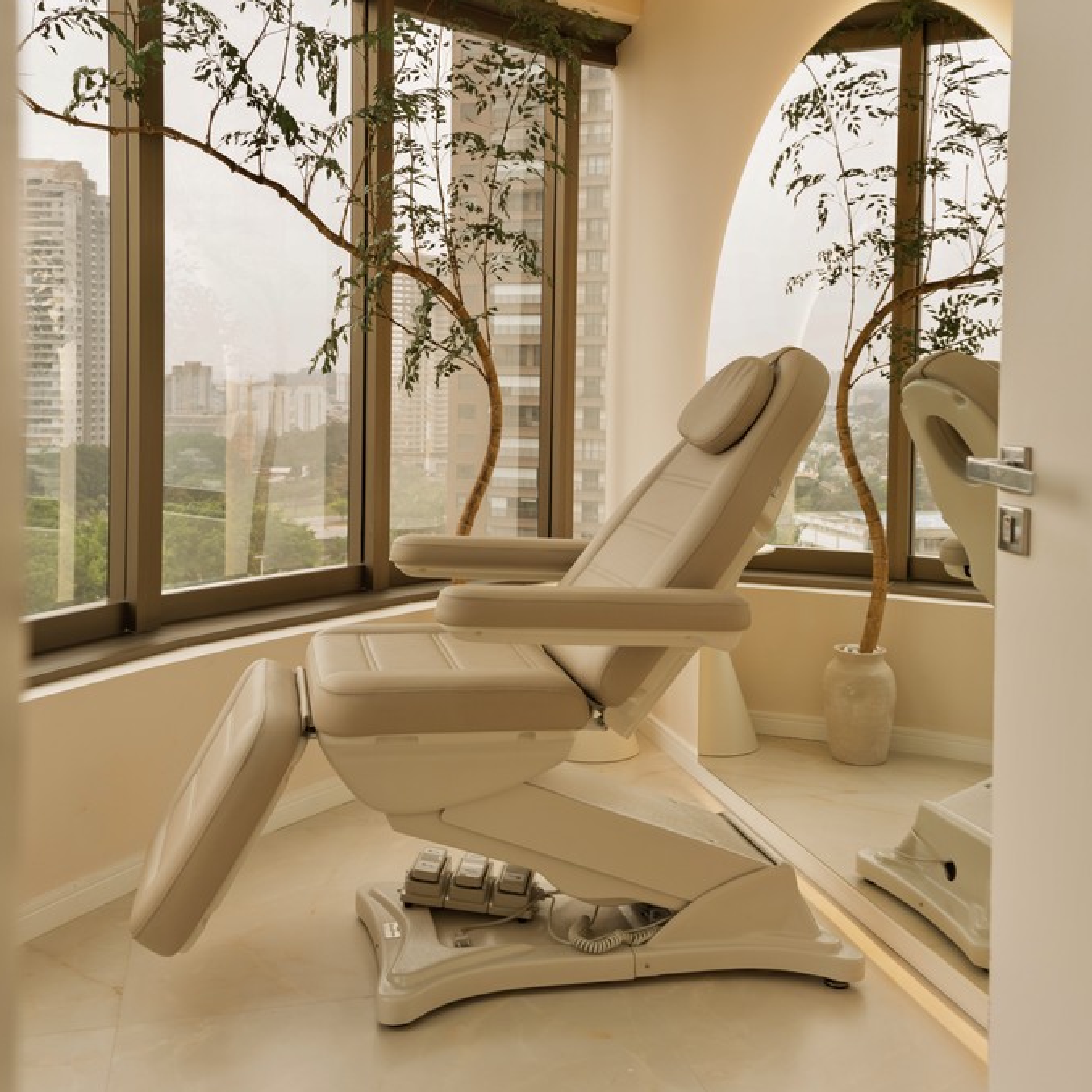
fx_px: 1285
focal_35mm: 36
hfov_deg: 46.0
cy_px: 426
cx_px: 544
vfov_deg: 45.7
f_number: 6.3
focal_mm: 28
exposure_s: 1/100
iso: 400
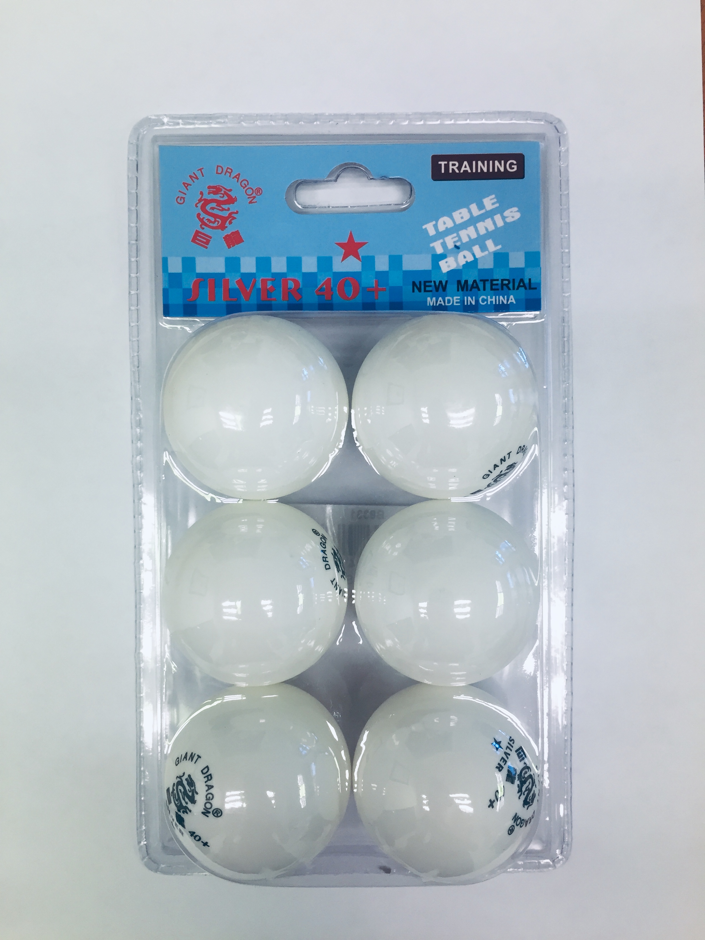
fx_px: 787
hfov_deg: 48.2
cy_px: 470
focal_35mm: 29
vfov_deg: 61.7
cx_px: 352
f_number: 2.2
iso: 32
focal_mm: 4.15
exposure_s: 1/33
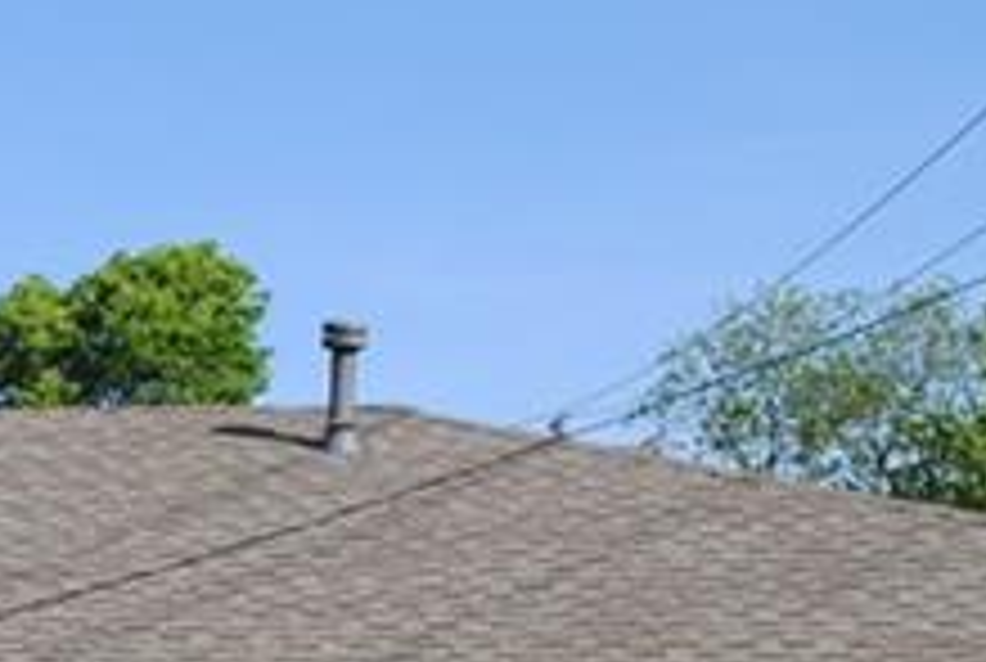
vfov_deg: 10.5
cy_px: 1022
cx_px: -158
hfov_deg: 15.7
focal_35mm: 126
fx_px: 3458
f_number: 8
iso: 100
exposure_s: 1/250
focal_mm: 18
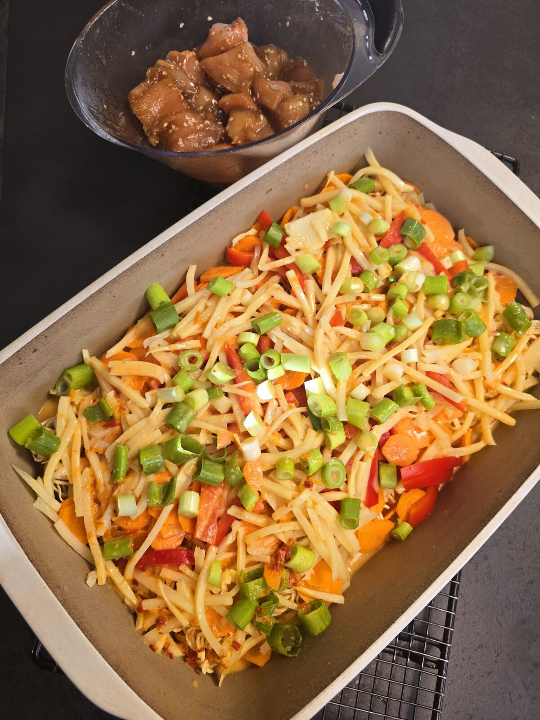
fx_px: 478
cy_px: 360
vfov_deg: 73.9
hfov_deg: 58.9
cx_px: 270
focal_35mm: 23
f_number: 1.7
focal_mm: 6.3
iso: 125
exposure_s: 1/100
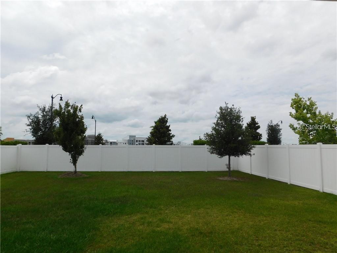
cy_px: 126
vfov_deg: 58.9
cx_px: 168
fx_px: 224
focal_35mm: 23
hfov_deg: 73.9
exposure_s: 1/1000
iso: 125
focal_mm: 4
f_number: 6
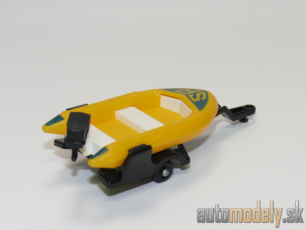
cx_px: 153
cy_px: 115
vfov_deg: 17.0
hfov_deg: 22.5
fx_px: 769
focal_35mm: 87
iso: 100
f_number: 4
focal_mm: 12.4
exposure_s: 1/30
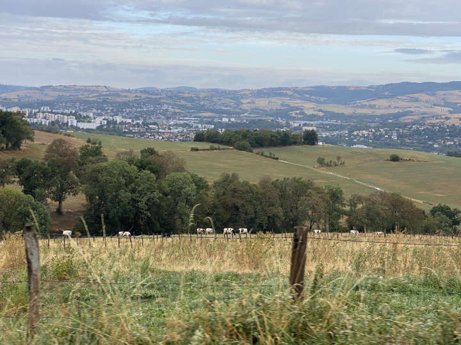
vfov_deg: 28.0
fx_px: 693
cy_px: 172
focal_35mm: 52
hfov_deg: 36.8
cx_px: 230
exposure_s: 1/510
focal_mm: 6
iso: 20
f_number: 2
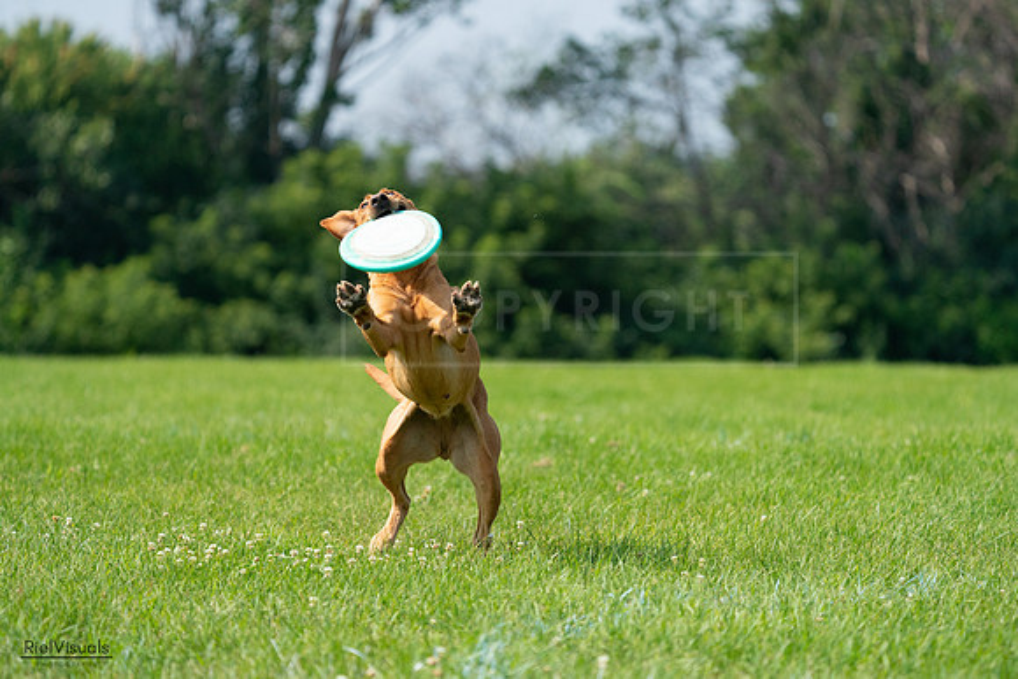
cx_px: 509
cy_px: 340
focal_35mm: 266
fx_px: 7523
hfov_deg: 7.7
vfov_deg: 5.2
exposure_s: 1/4000
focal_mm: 266
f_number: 5.6
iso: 1250
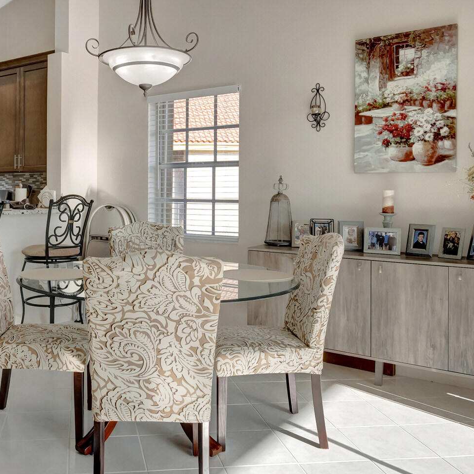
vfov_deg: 49.4
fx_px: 511
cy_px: 189
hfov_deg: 48.7
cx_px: 148
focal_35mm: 33
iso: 500
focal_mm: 10
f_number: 8
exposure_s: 1/40
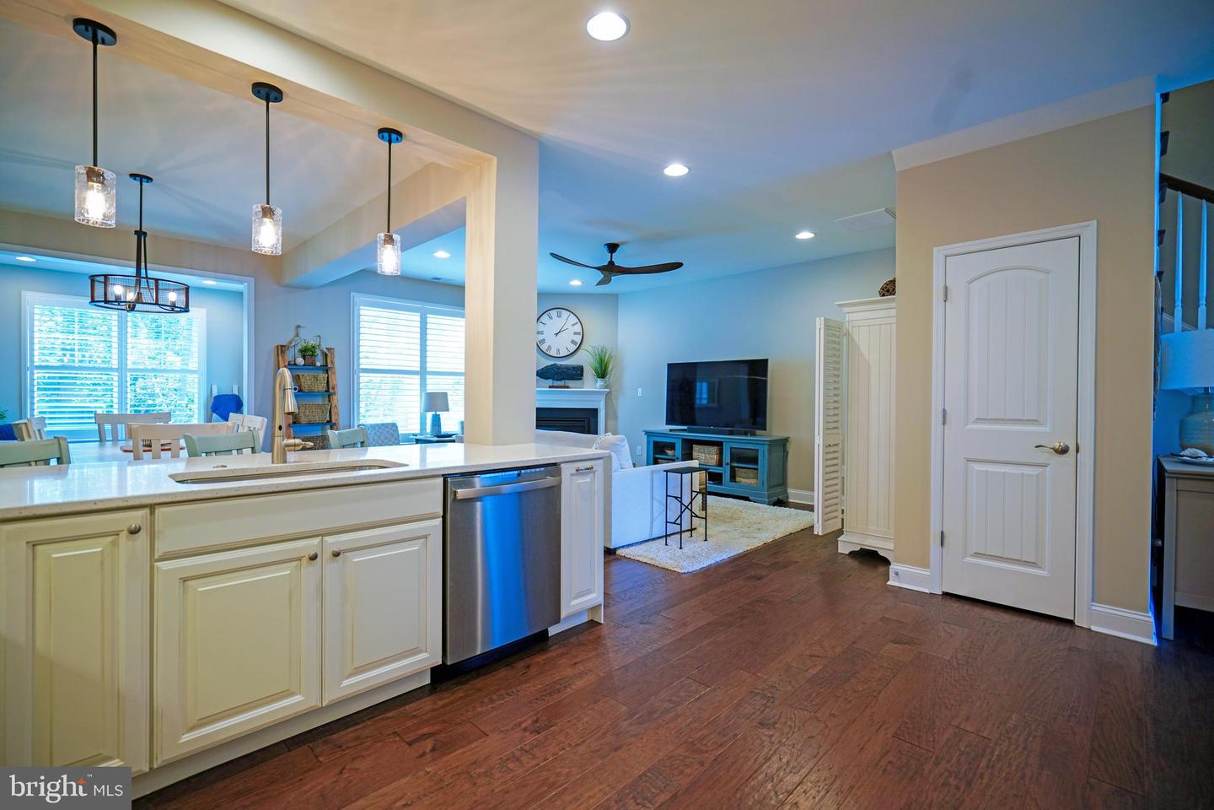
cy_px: 405
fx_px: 540
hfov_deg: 96.7
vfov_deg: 73.7
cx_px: 607
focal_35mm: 16
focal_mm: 16
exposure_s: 1/30
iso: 400
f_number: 4
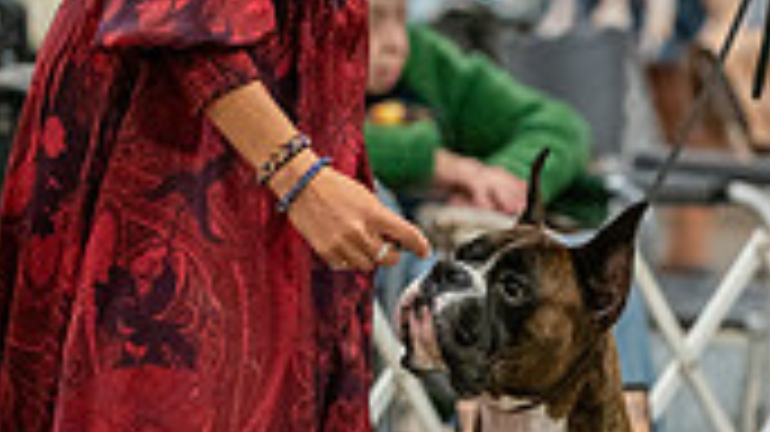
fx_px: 10775
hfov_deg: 4.1
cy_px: 198
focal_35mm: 528
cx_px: 504
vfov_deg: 2.3
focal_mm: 191
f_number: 3.5
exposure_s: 1/250
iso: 6400
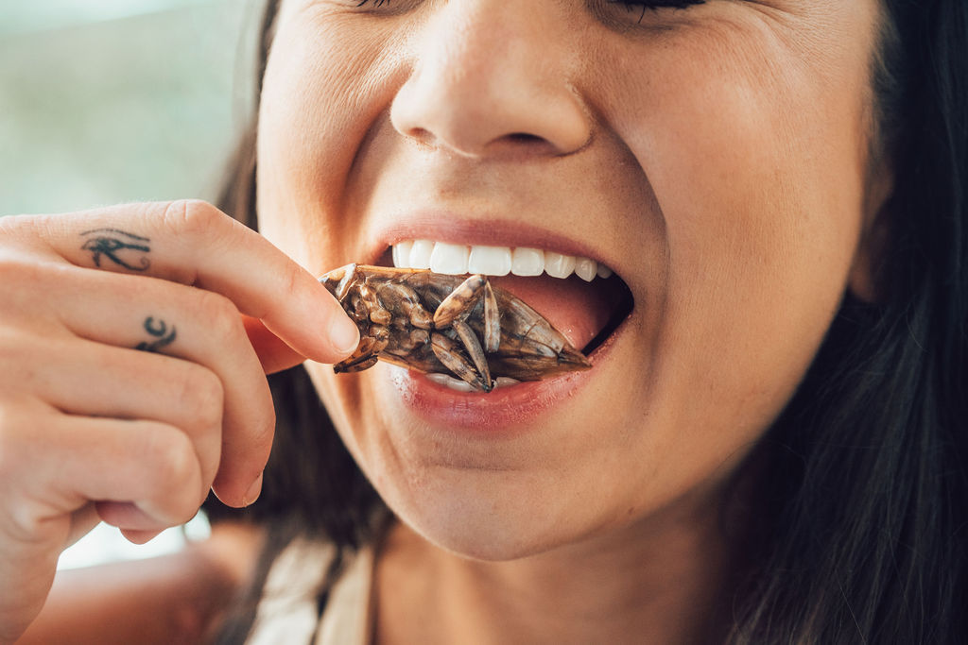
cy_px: 322
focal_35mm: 105
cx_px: 484
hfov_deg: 19.5
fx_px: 2824
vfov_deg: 13.0
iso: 1000
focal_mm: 105
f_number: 4.5
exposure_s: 1/250
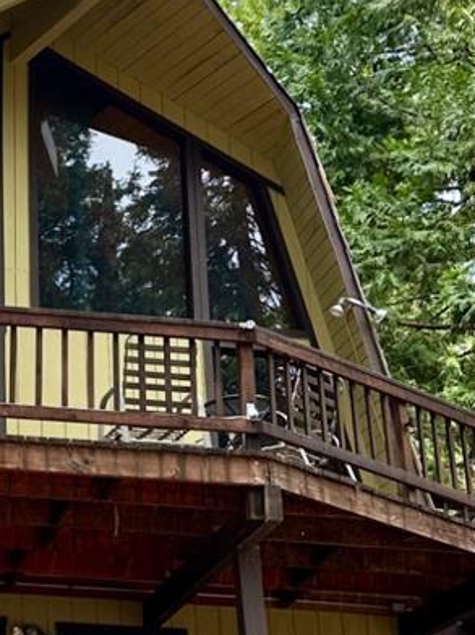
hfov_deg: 15.3
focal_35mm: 92
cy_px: 382
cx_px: -139
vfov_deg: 21.3
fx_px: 1684
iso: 80
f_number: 1.78
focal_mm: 6.86
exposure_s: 1/910
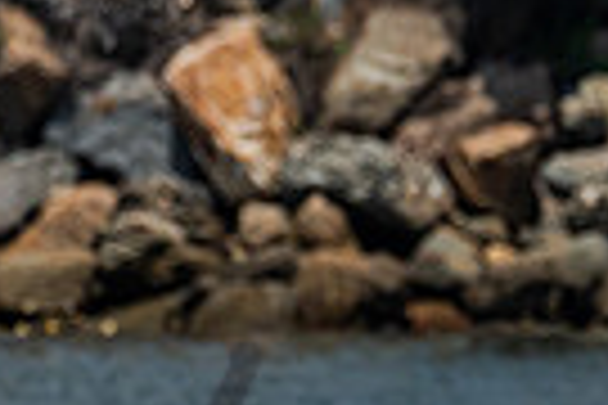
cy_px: 825
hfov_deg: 1.7
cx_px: 197
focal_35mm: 1223
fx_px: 20653
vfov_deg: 1.1
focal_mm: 210
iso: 320
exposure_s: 1/2000
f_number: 8
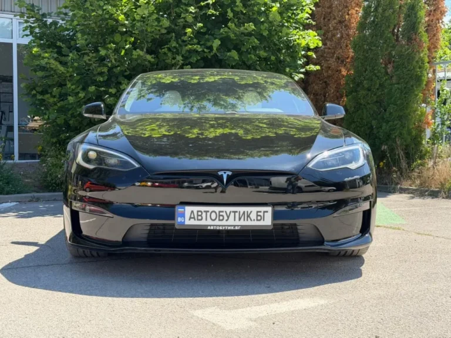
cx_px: 226
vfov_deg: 30.3
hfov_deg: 39.7
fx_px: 625
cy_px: 169
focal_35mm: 48
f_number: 1.78
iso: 80
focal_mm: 6.76
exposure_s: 1/1608
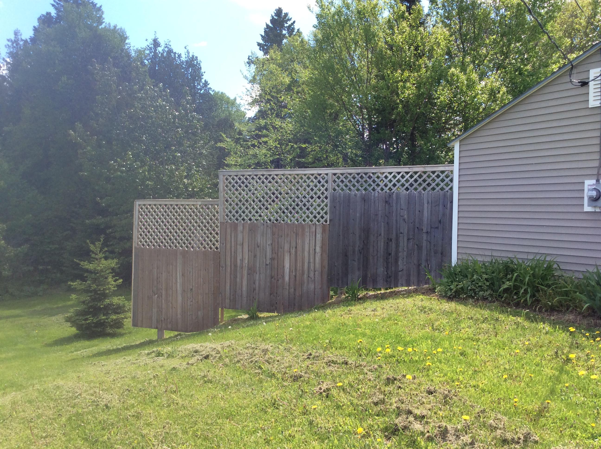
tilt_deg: -1.1
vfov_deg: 44.1
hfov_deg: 56.9
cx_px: 300
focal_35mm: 32
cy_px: 224
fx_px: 555
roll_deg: +0.6
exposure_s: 1/665
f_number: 2.4
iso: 32
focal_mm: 3.3
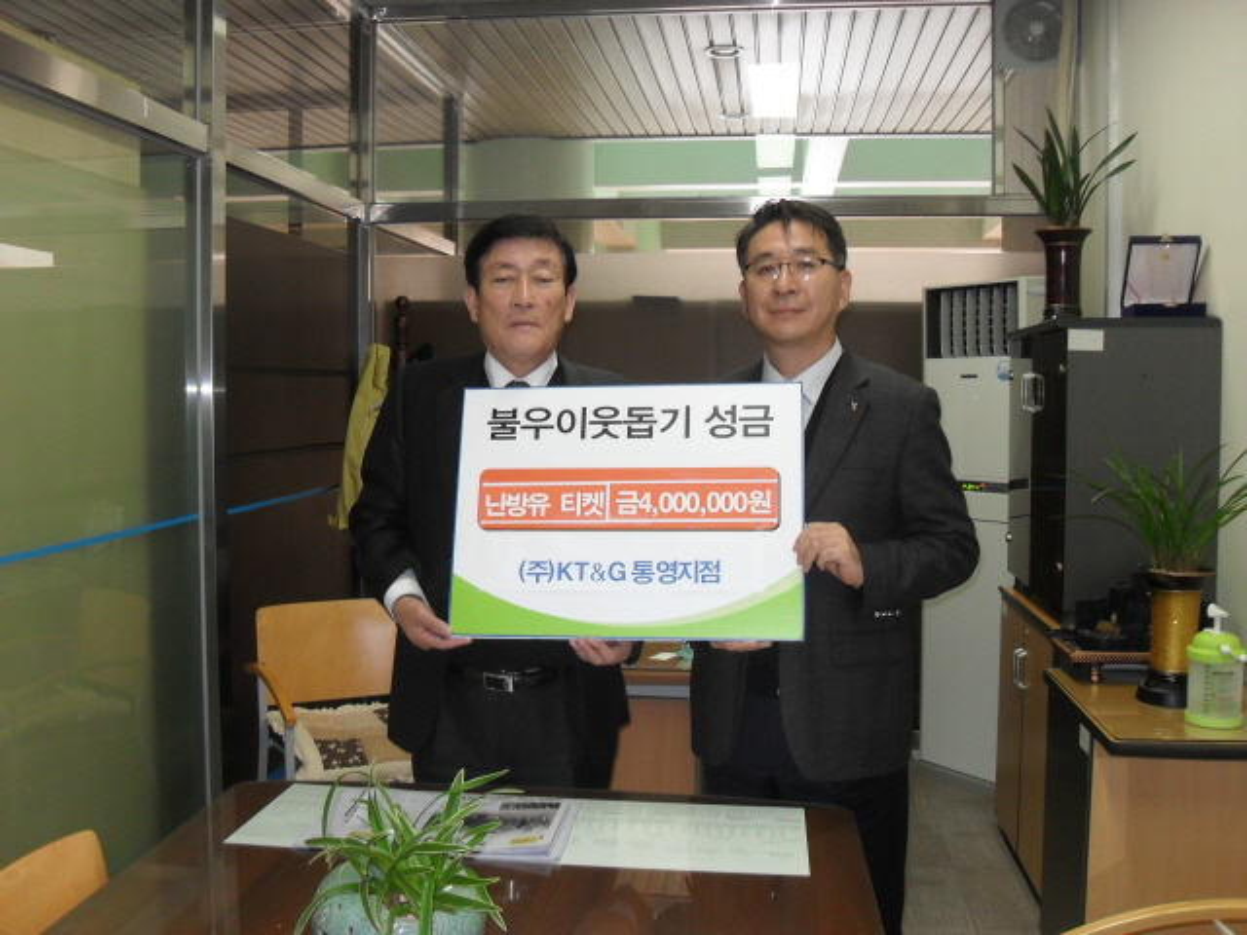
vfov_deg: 40.7
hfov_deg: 52.6
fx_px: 1261
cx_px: 624
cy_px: 468
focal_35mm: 35
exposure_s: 1/45
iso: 160
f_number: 2.8
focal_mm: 6.2
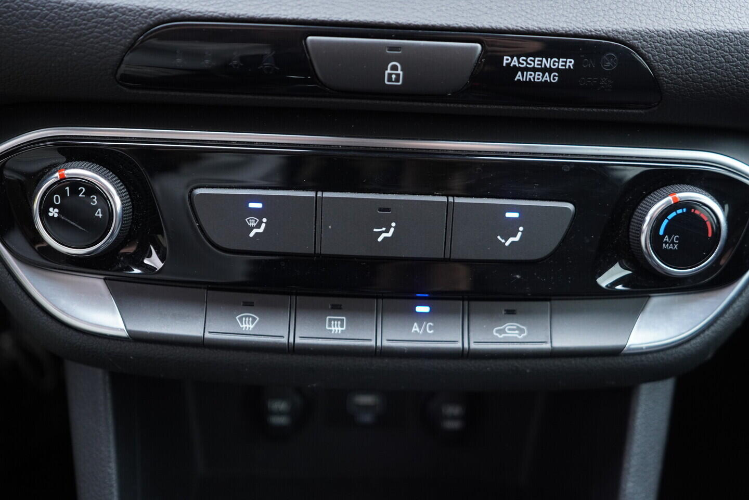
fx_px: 749
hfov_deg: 53.1
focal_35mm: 36
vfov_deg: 36.9
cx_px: 374
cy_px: 250
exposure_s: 1/40
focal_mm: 24
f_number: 2.8
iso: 640
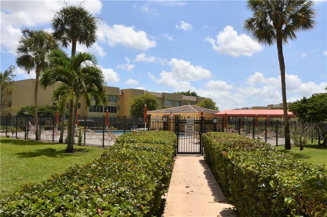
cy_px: 108
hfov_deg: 57.3
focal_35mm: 33
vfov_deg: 39.9
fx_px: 300
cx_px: 164
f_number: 14
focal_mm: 22
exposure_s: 1/250
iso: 200
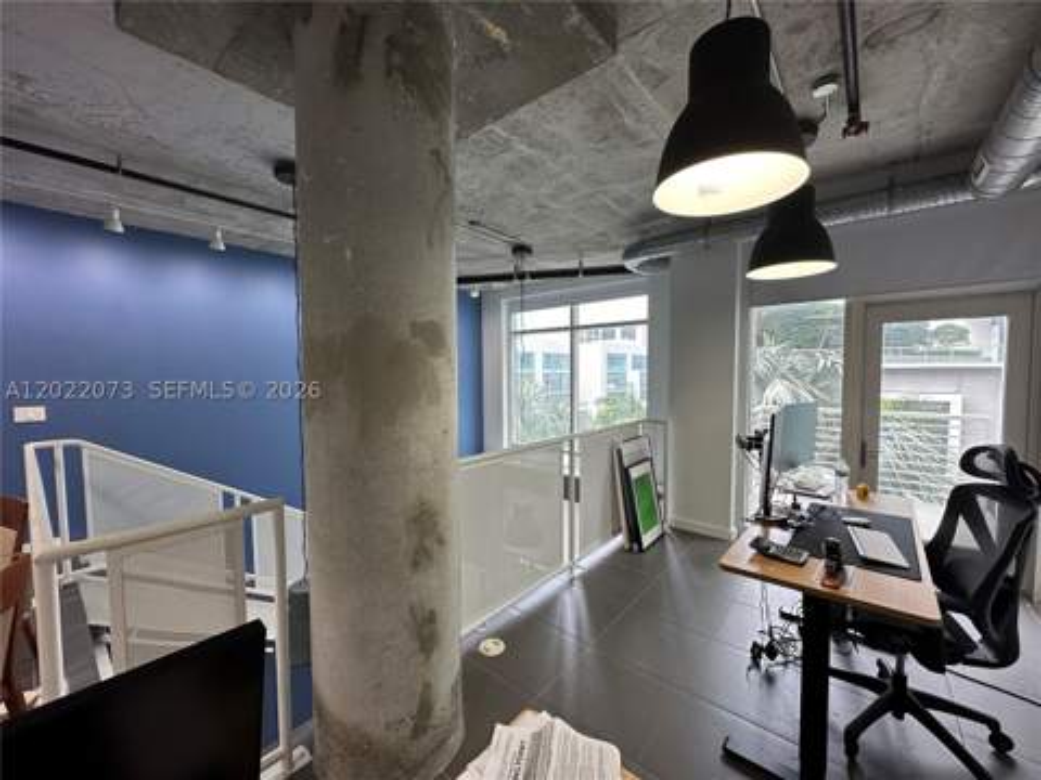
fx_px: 421
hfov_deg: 102.1
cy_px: 390
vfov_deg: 85.7
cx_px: 520
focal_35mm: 14
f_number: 2.2
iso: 100
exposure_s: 1/120
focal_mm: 2.22
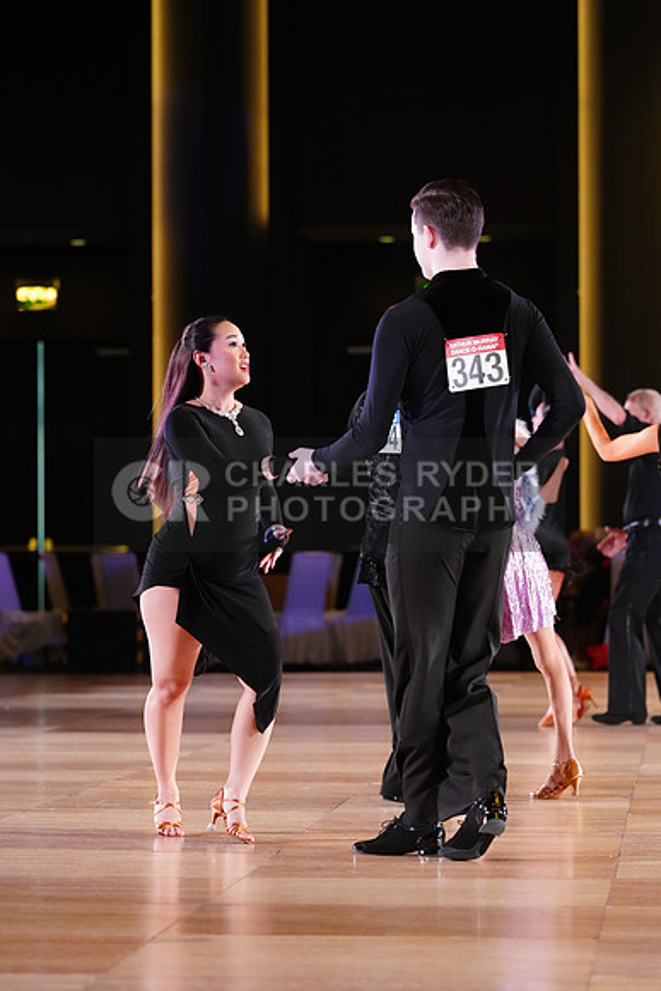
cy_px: 496
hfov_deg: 8.5
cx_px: 330
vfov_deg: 12.8
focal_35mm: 161
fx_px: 4431
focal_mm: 161
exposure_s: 1/320
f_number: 4.5
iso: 5000
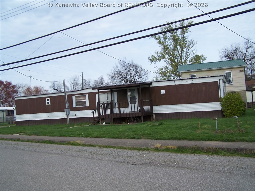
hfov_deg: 49.0
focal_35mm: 38
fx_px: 280
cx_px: 128
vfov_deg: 37.7
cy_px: 96
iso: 80
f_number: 2.8
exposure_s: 1/750
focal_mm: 6.3
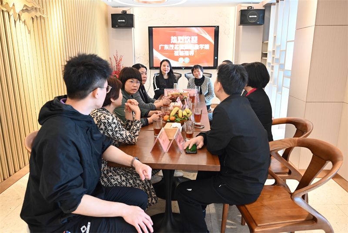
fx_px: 266
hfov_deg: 66.4
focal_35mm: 28
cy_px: 116
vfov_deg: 47.2
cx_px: 174
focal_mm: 27.5
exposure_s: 1/60
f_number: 4.2
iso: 3200
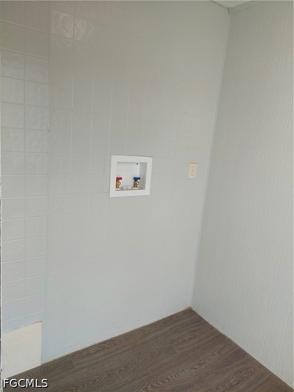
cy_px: 196
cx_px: 147
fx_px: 272
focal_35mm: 24
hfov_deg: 56.8
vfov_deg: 71.6
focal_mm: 5.23
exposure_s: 1/131
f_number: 1.8
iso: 40
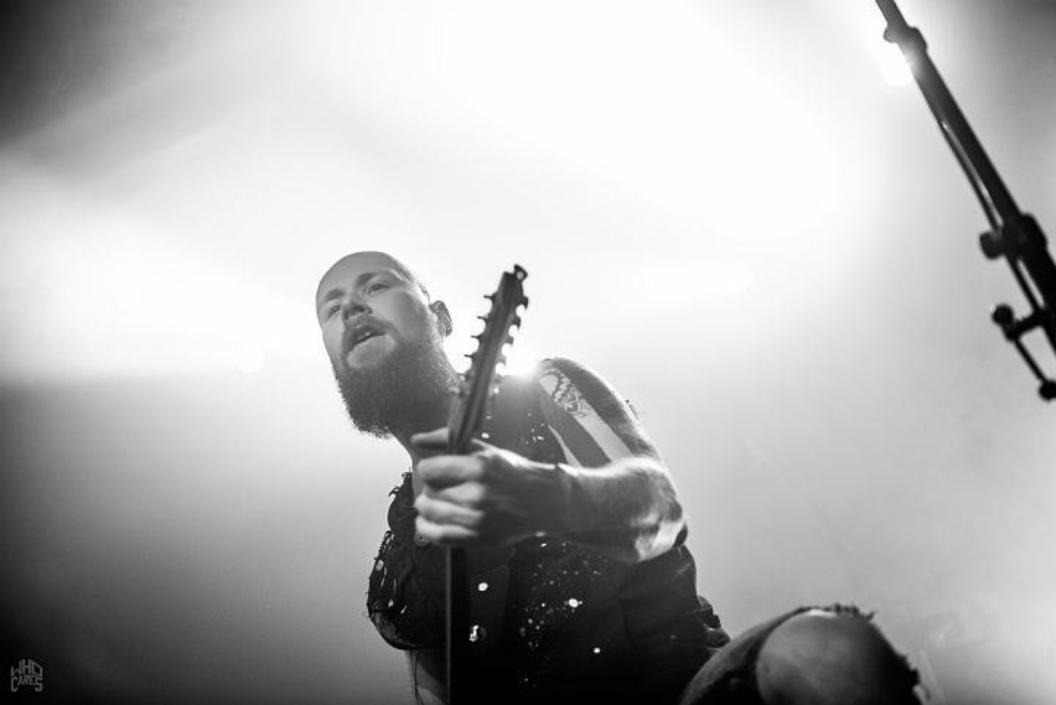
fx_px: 1350
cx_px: 528
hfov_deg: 42.7
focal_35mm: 46
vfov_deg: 29.3
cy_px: 352
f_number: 2.8
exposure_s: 1/80
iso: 1600
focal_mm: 46
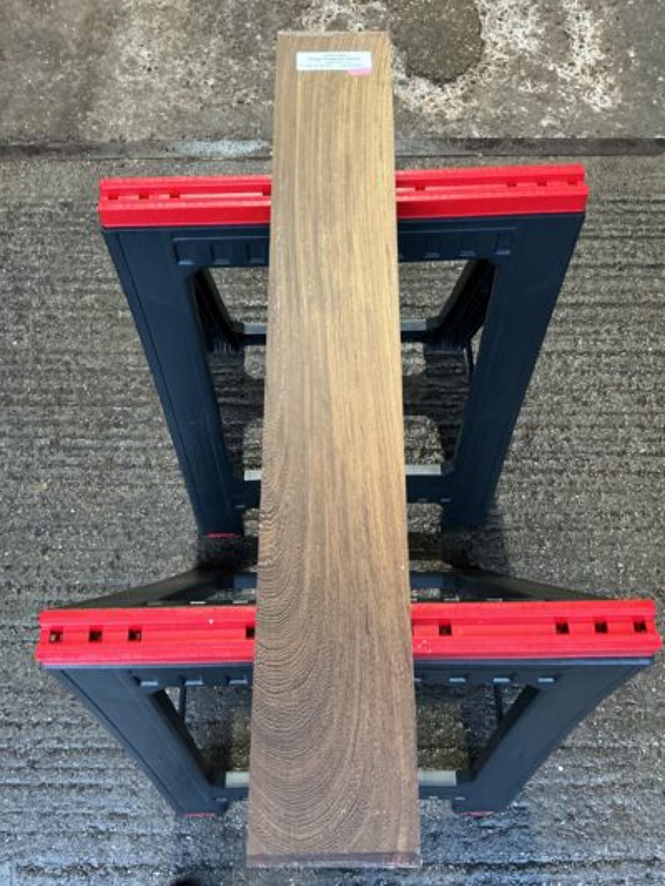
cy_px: 443
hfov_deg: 48.2
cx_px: 332
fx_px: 743
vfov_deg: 61.6
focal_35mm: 29
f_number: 1.8
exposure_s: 1/50
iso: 250
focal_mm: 3
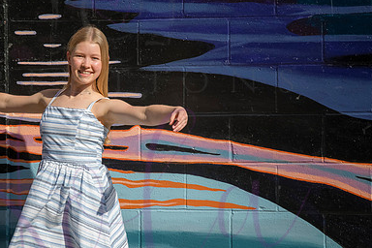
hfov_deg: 8.0
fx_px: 2655
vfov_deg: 5.3
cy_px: 128
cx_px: 116
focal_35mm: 257
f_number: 11
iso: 400
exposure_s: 1/1000
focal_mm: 170
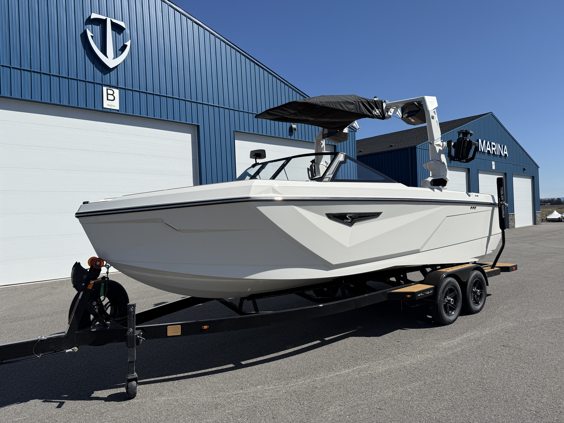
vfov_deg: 56.8
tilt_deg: +0.7
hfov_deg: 71.6
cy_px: 212
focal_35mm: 24
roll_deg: +2.8
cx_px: 282
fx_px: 391
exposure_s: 1/8130
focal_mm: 6.76
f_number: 1.78
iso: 80
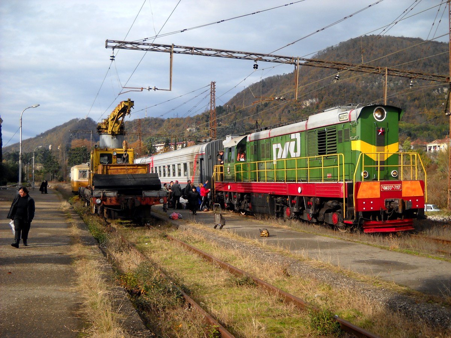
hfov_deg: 45.8
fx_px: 534
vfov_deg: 35.1
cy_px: 169
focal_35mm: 41
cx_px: 226
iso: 64
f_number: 5.5
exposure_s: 1/272
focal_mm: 6.72
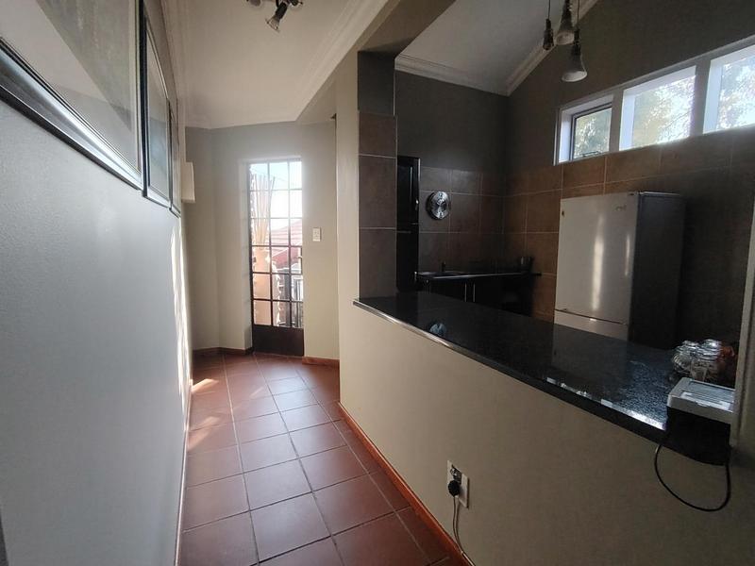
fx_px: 371
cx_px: 378
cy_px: 283
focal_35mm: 17
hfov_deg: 91.0
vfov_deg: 74.7
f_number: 2.2
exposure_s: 1/120
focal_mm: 1.42
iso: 100
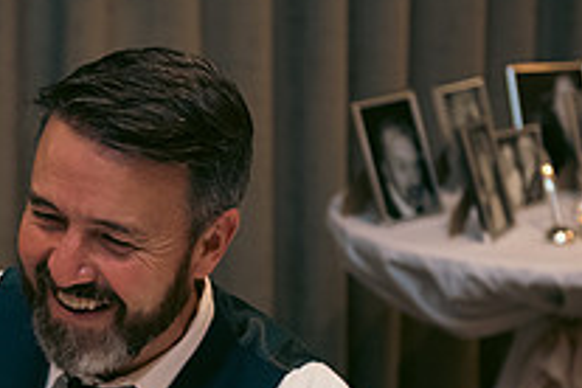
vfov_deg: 8.9
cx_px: 84
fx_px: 2489
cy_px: 344
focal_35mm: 154
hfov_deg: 13.2
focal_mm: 55
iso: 800
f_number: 3.5
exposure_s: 1/160
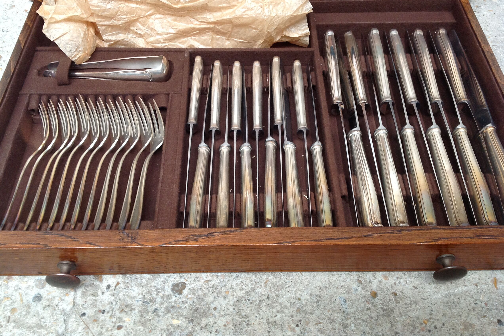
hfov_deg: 51.9
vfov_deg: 35.9
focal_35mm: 37
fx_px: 518
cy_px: 145
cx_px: 250
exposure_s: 1/15
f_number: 2.4
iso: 100
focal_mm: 4.28
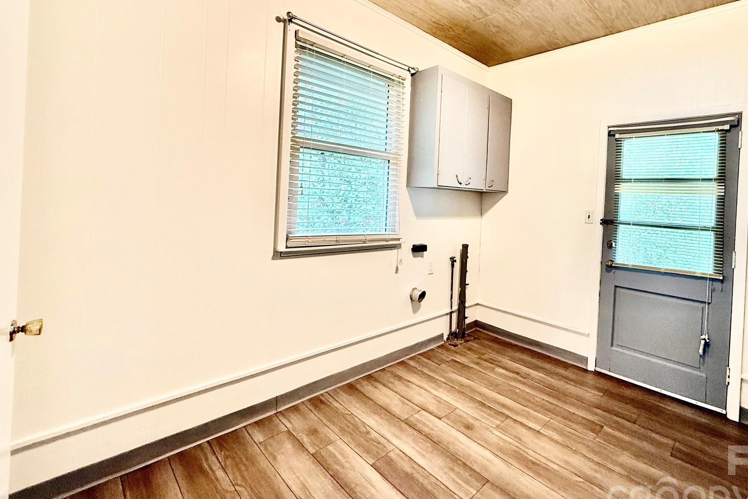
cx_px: 427
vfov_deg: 69.8
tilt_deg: +0.9
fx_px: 353
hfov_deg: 92.7
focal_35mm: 17
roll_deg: -2.6
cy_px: 201
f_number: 2.2
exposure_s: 1/60
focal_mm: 2.22
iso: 250
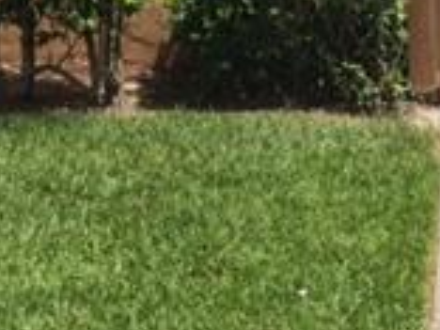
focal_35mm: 123
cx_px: 403
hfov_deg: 15.8
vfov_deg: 11.2
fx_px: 1563
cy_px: -257
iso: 32
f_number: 2.2
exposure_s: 1/2053
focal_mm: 4.12
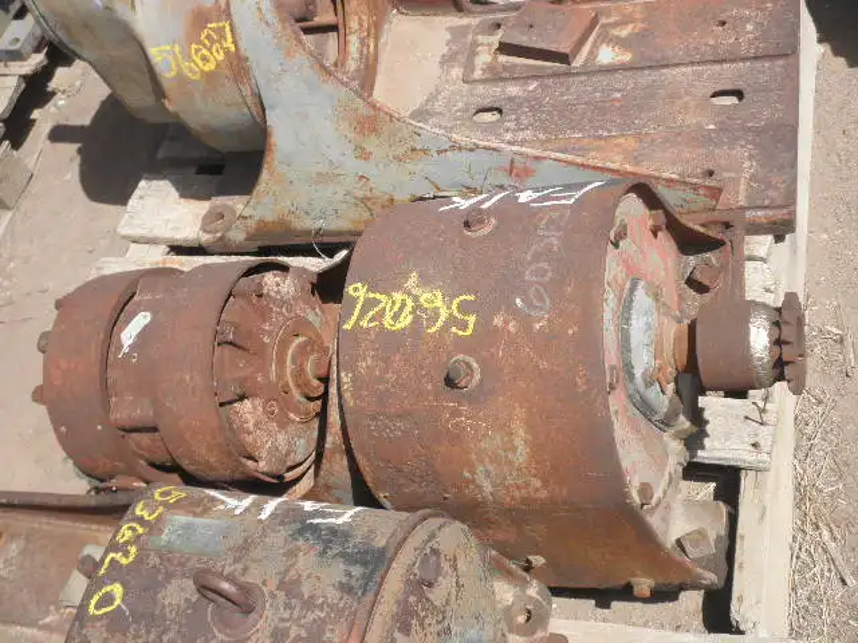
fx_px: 1091
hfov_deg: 42.9
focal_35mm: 44
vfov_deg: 32.9
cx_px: 429
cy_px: 322
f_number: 9.6
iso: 64
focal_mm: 7.9
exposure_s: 1/100
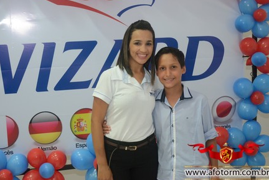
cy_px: 89
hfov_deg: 39.6
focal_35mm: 50
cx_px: 133
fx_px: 374
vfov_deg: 27.0
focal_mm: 32
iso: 1600
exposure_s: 1/80
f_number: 4.2
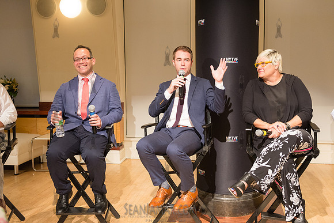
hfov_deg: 44.5
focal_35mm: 44
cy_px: 112
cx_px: 167
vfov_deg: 30.5
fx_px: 408
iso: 2500
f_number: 4
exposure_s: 1/125
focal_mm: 44
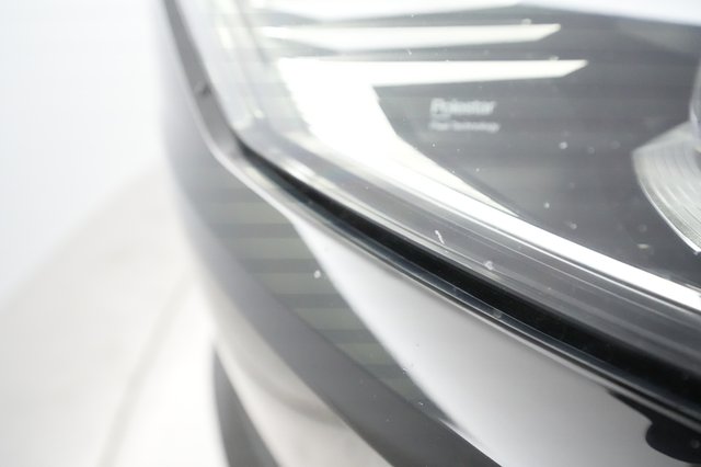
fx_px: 545
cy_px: 234
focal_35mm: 28
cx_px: 350
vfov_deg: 46.4
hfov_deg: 65.5
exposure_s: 1/125
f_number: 5
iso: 16000
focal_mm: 28
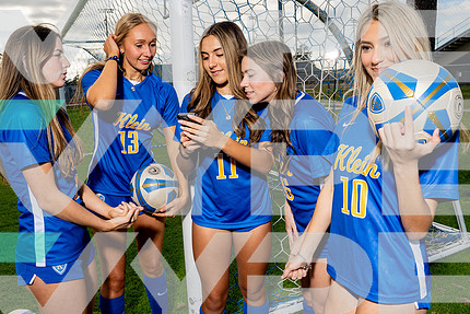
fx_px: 405
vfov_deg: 42.4
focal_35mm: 31
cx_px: 230
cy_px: 158
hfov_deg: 60.3
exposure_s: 1/250
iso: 100
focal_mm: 23
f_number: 7.1
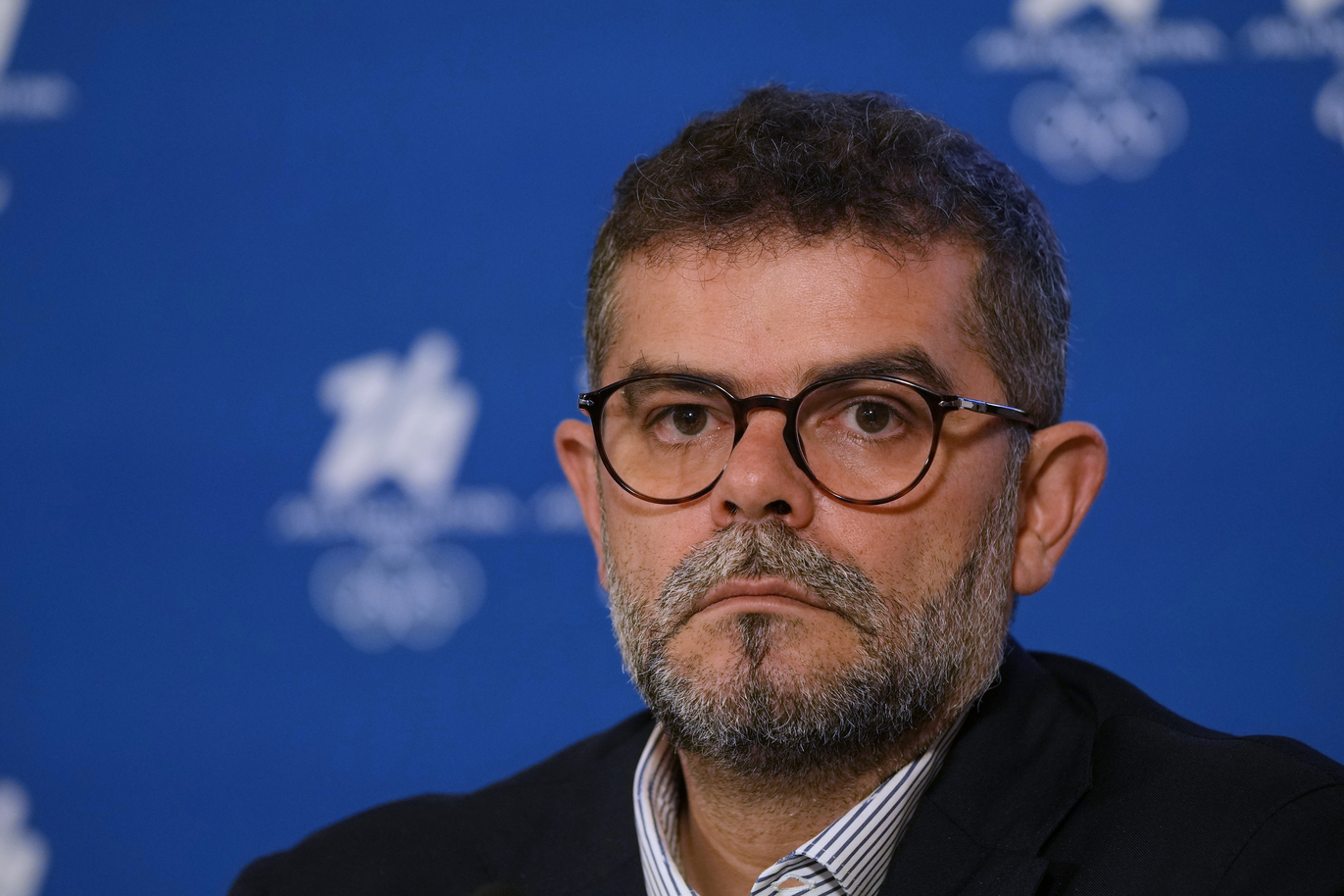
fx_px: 11759
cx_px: 666
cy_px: 456
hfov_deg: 6.5
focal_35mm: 315
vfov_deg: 4.4
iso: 800
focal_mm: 200
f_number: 3.2
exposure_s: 1/320
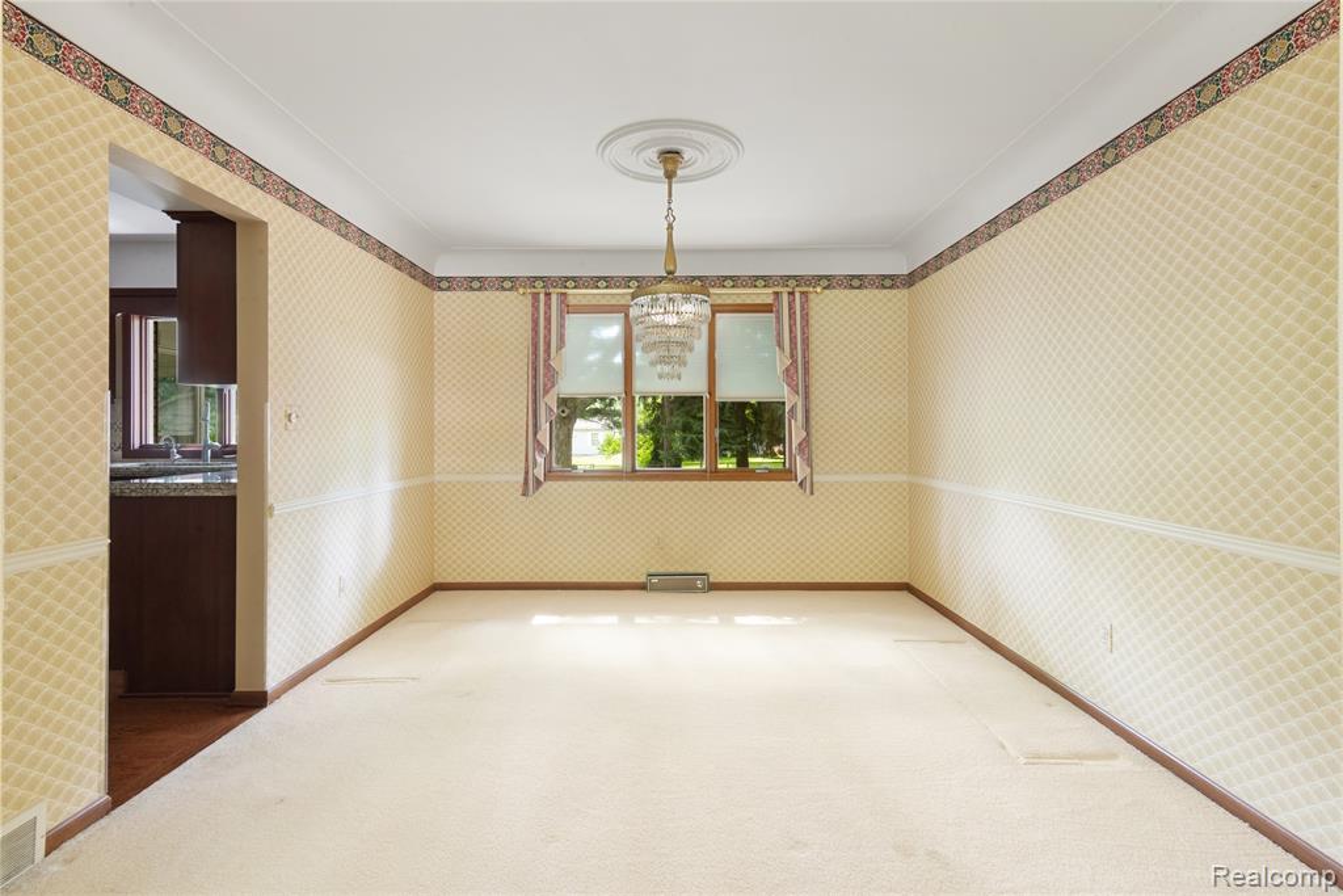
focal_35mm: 17
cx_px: 672
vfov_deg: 70.5
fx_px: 634
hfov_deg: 93.3
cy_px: 448
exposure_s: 3
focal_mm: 17
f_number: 9
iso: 320
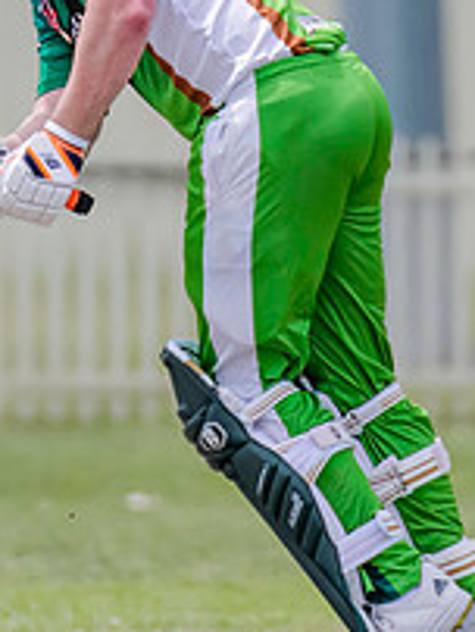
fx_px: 38907
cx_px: 7
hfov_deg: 0.7
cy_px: 161
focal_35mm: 2131
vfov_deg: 0.9
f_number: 7.1
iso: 800
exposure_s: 1/2500
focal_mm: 600
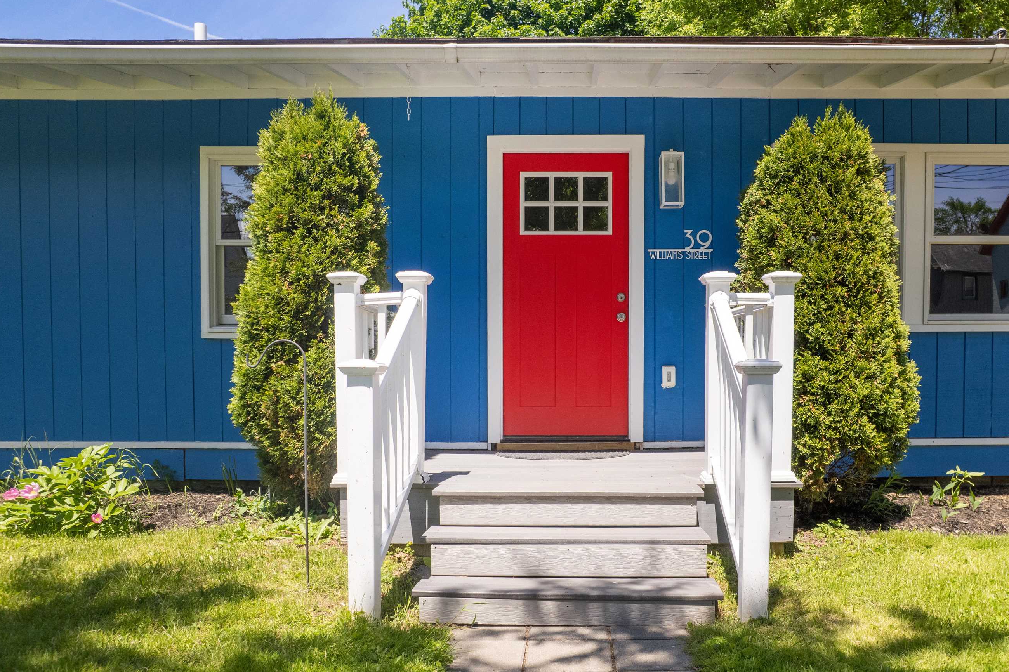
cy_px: 275
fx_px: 728
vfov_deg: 49.3
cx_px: 543
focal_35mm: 26
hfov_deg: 69.3
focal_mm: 8.38
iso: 100
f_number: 2.8
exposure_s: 1/160
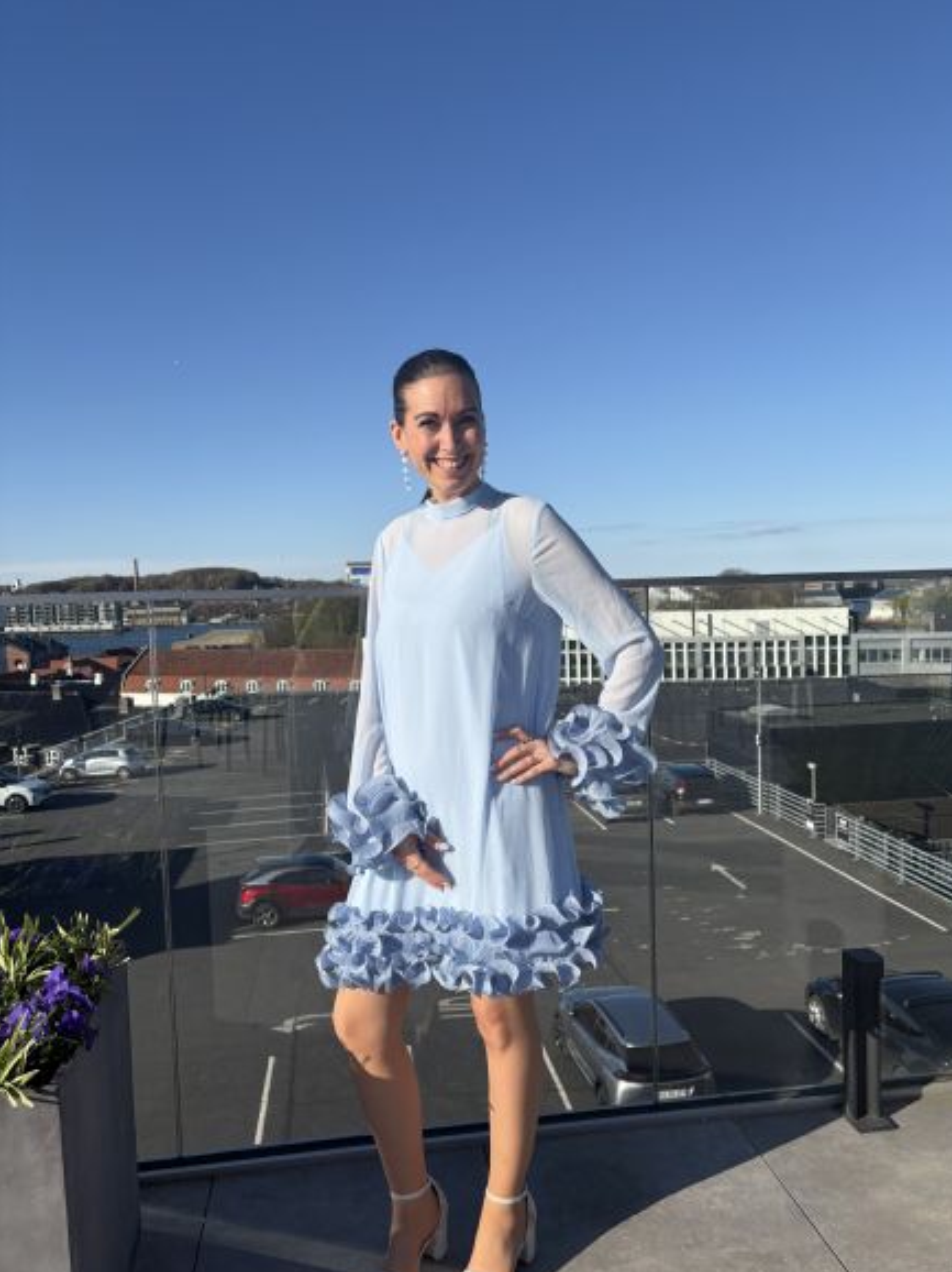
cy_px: 651
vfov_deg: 65.3
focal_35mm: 27
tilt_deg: -4.8
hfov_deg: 51.3
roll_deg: +0.8
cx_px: 490
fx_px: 991
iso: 50
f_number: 1.6
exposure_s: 1/4608
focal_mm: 5.96
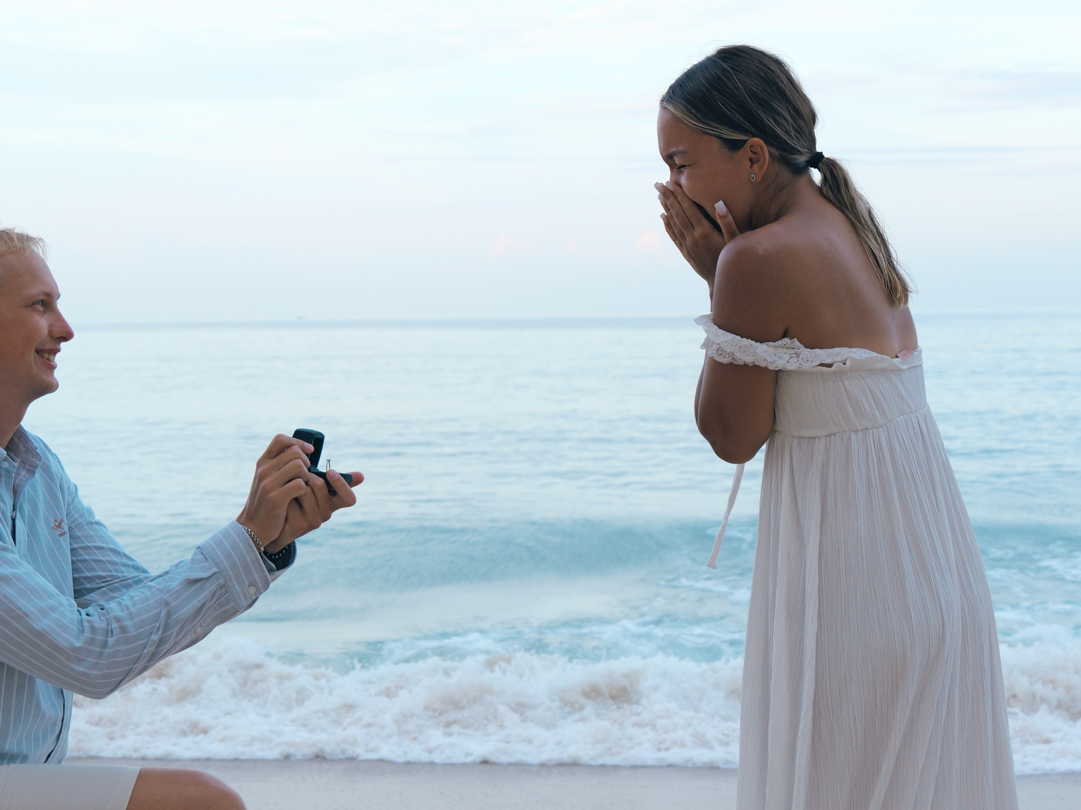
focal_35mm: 73
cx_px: 546
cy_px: 502
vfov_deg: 20.1
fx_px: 2280
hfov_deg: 26.7
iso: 400
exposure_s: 1/400
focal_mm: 50
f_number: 5.6
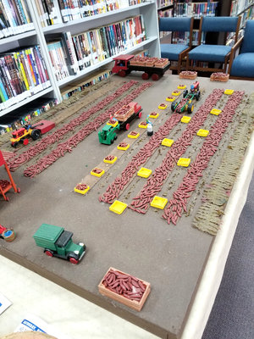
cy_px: 170
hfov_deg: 53.1
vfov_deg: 67.3
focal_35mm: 26
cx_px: 127
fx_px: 254
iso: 160
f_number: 1.7
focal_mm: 4.3
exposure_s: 1/30
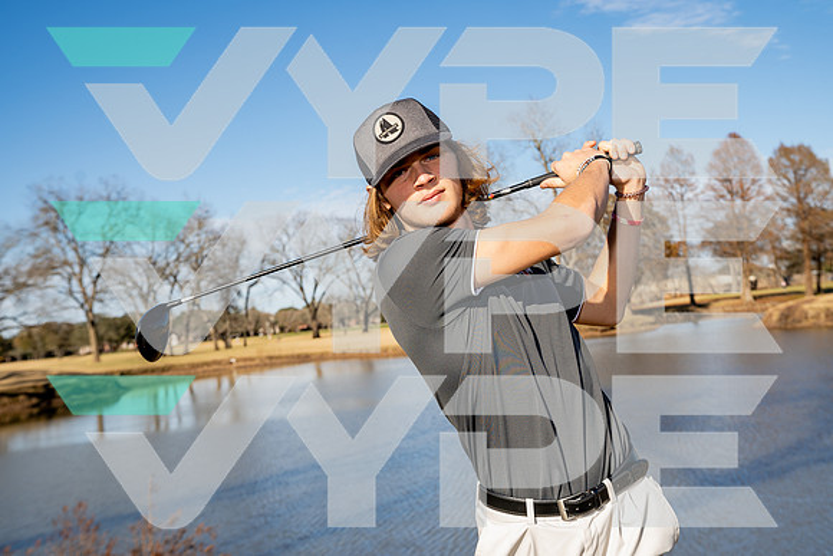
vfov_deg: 29.3
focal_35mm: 46
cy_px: 278
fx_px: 1065
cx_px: 416
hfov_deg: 42.7
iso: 100
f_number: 5.6
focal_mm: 46
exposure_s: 1/250
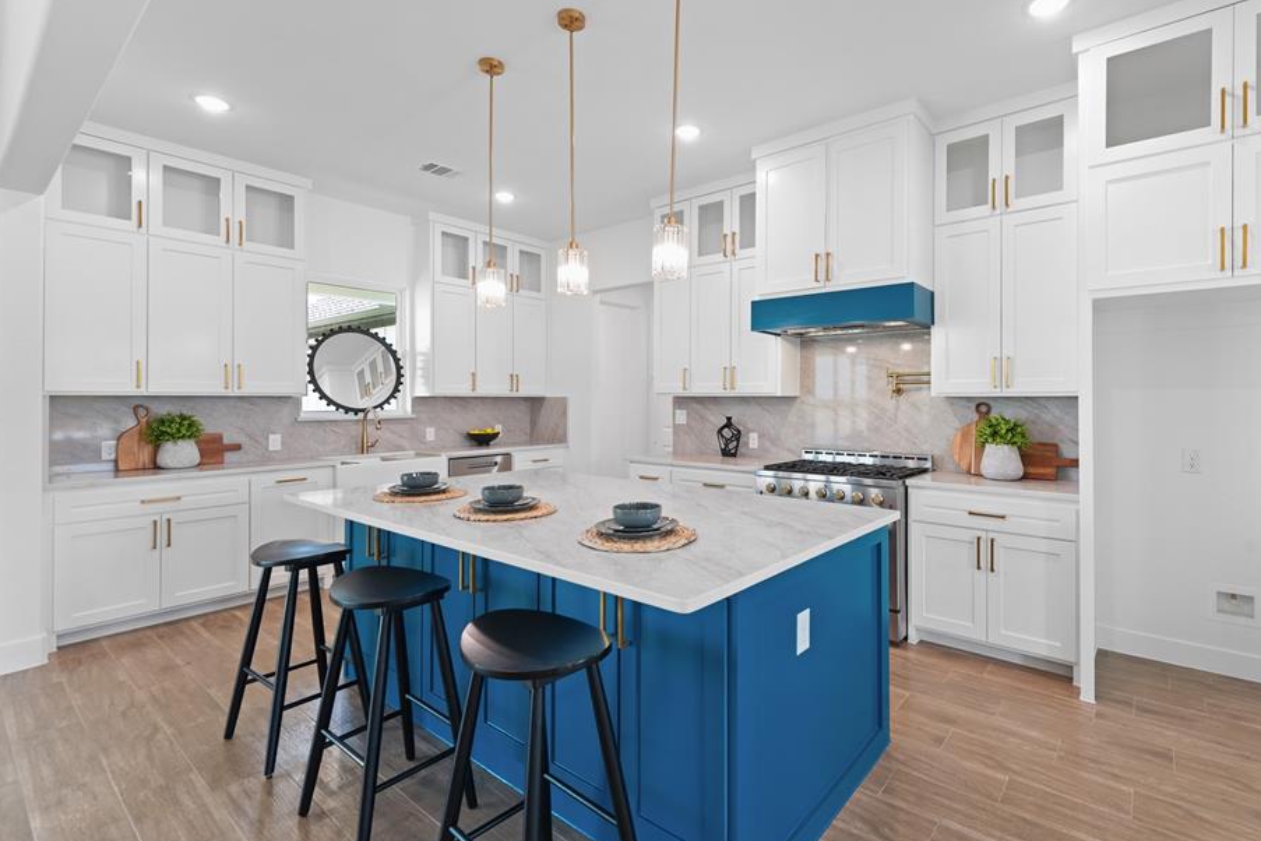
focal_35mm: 17
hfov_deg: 92.8
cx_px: 708
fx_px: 595
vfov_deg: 70.3
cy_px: 388
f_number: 9
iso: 640
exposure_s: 1/8
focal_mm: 15
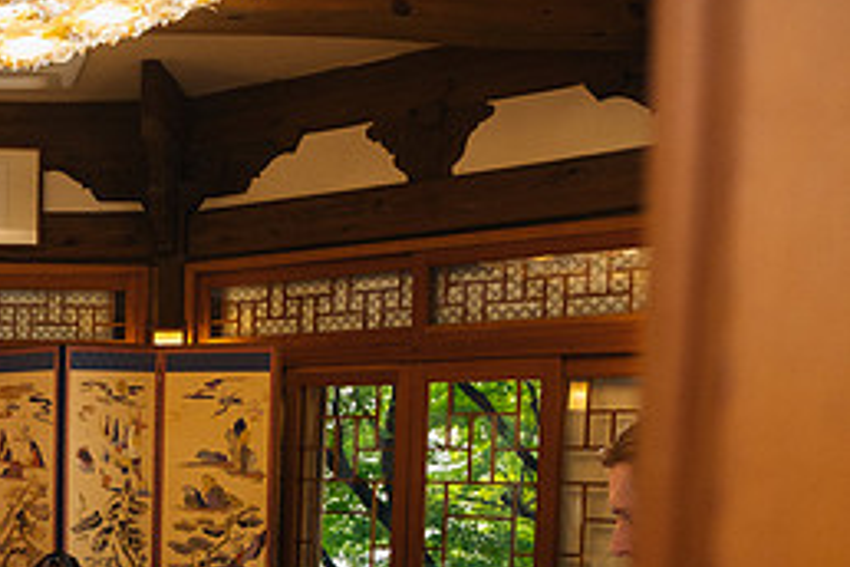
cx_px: -99
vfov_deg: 24.2
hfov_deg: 32.2
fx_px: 1275
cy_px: 536
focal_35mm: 54
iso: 800
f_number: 3.2
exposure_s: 1/125
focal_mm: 16
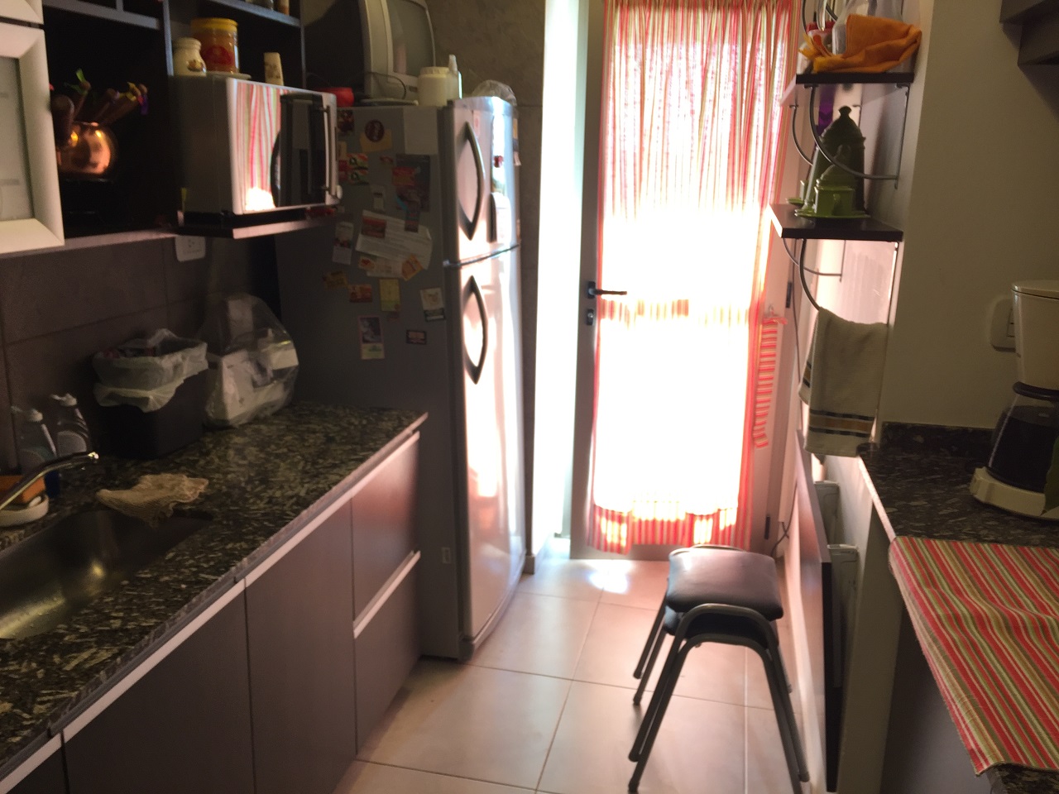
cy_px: 397
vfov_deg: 48.2
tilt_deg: -14.1
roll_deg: -1.2
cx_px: 530
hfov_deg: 61.7
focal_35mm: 29
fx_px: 887
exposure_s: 1/33
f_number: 2.2
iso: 40
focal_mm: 4.15
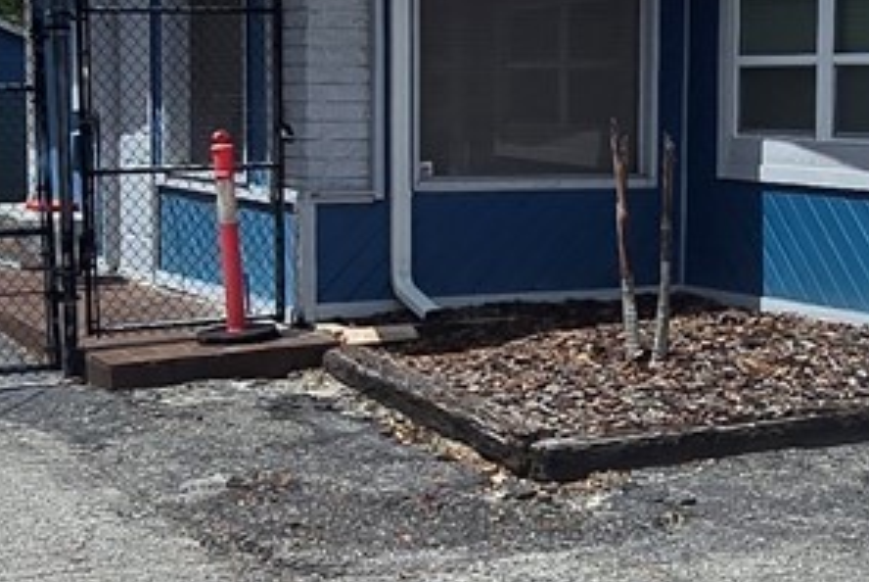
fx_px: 1764
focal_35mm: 73
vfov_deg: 18.7
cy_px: 329
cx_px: 678
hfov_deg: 27.2
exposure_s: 1/3550
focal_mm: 2.2
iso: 50
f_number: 2.2
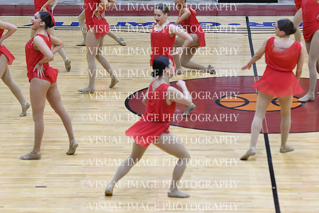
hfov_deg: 13.7
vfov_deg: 9.2
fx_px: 1329
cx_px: 160
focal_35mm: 150
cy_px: 106
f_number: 3.5
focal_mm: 100
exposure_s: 1/400
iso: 4000
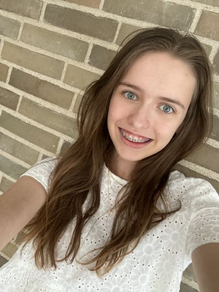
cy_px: 146
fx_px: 270
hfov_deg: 44.2
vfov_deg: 56.8
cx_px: 110
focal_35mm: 32
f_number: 2.2
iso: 250
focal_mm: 2.87
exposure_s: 1/60
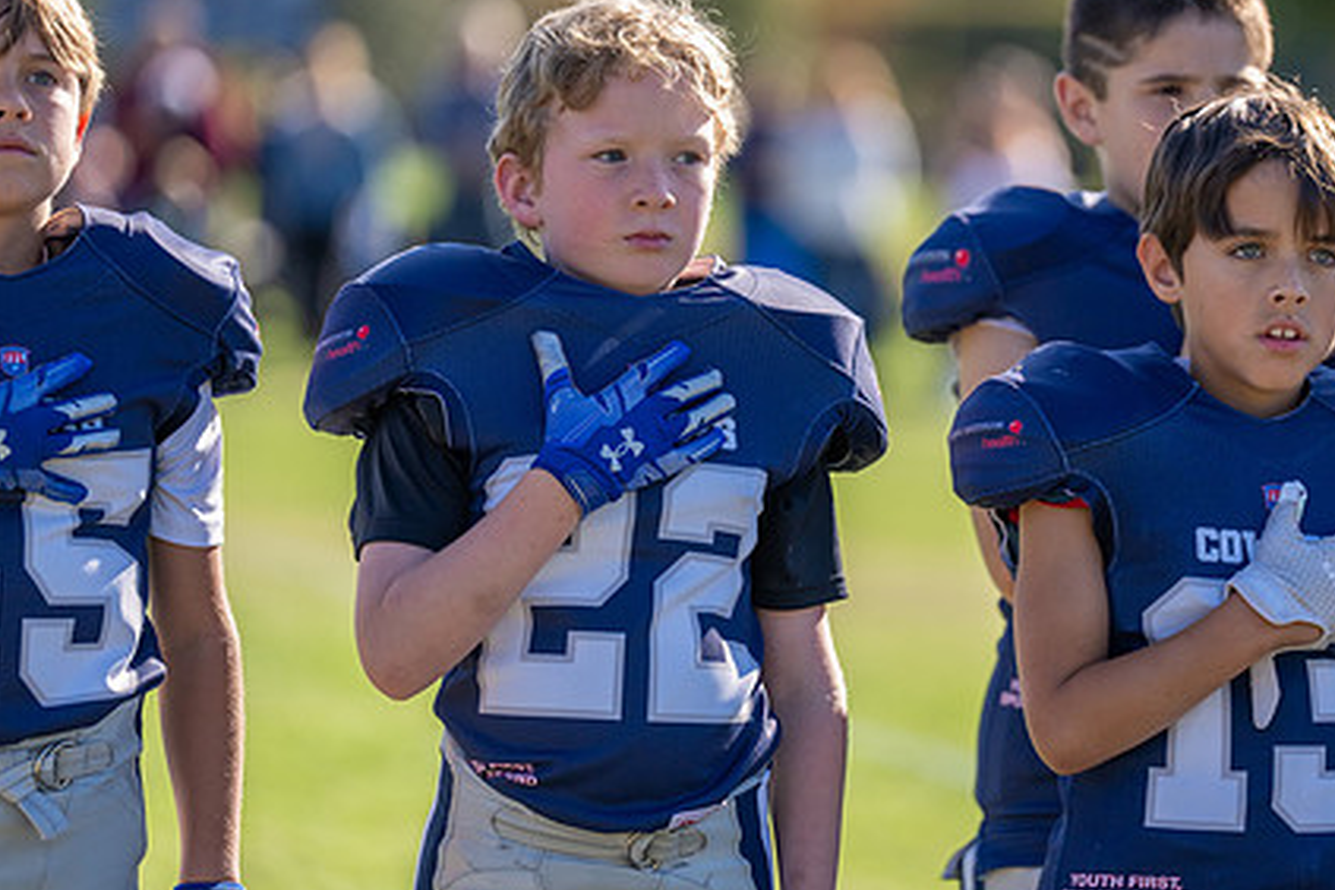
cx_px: 735
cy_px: 314
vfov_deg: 5.8
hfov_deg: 8.7
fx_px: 8788
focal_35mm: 237
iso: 400
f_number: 2.8
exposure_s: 1/4000
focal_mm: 173
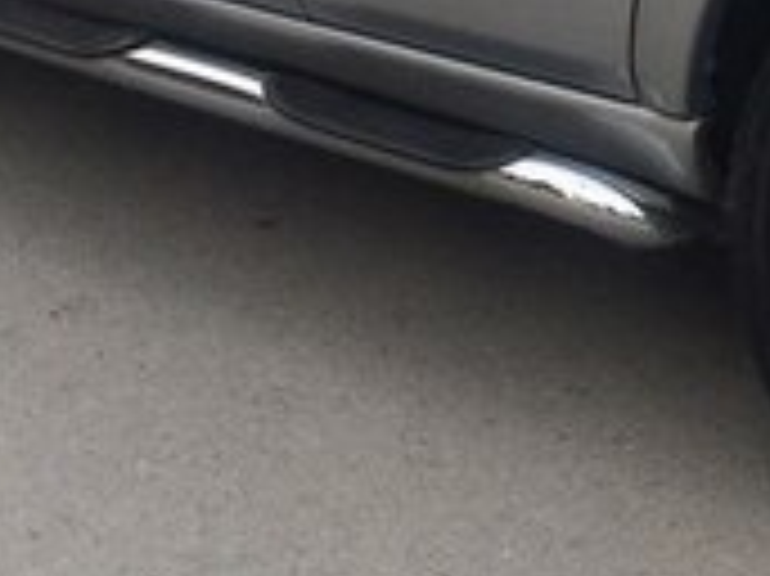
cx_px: 905
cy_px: -160
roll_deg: +2.2
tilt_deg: -12.6
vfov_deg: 12.8
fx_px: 2490
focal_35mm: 112
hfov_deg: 16.9
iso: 32
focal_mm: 4.15
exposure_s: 1/380
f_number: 2.2
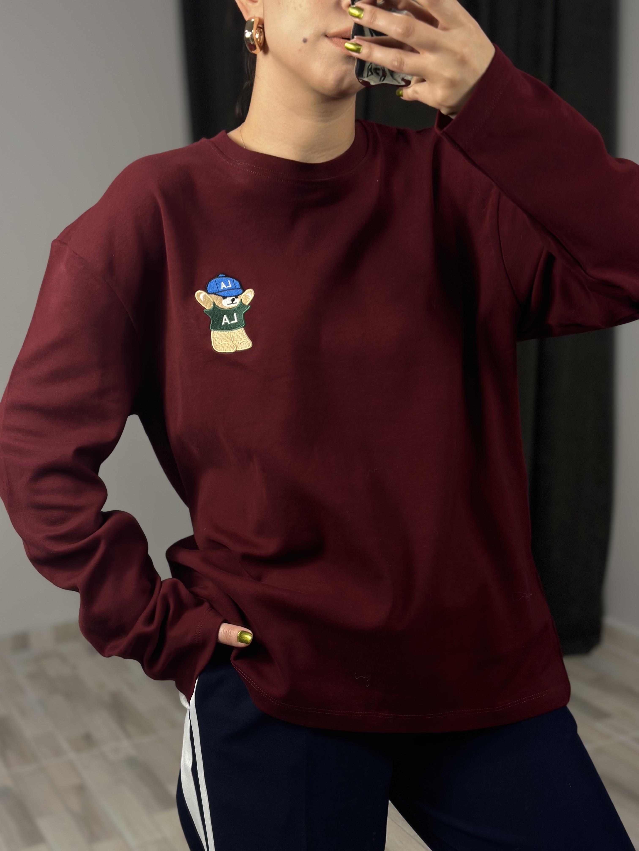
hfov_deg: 30.3
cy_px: 426
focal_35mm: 48
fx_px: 1181
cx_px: 320
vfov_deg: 39.7
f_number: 1.78
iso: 200
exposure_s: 1/100
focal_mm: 6.86
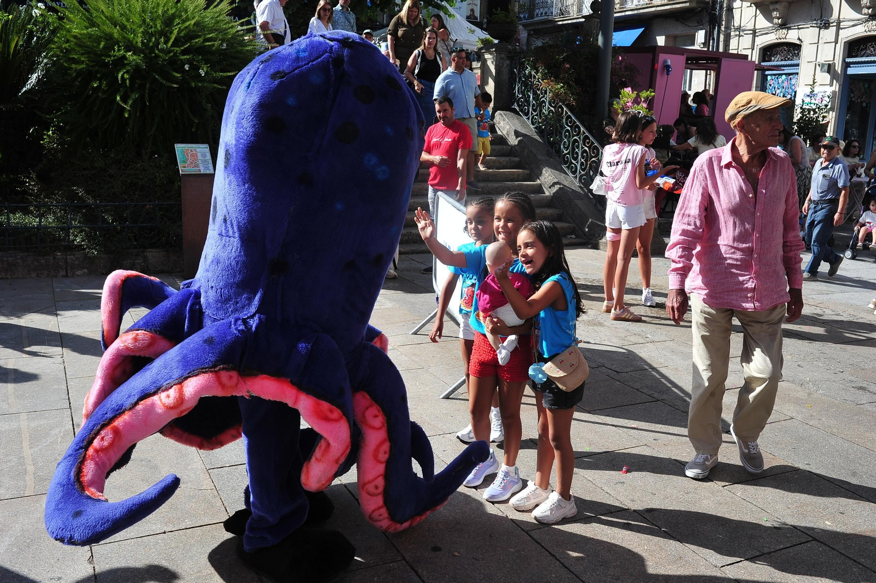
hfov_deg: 54.5
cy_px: 292
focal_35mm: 35
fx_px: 851
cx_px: 438
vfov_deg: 37.8
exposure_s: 1/400
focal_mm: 35
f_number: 10
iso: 400
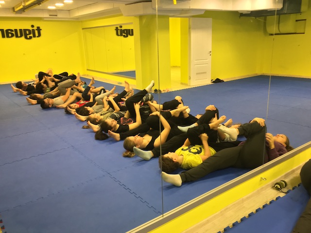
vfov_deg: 48.2
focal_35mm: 29
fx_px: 261
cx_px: 156
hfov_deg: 61.7
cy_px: 116
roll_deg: +1.9
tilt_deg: -15.0
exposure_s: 1/33
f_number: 2.2
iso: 160
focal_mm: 4.15
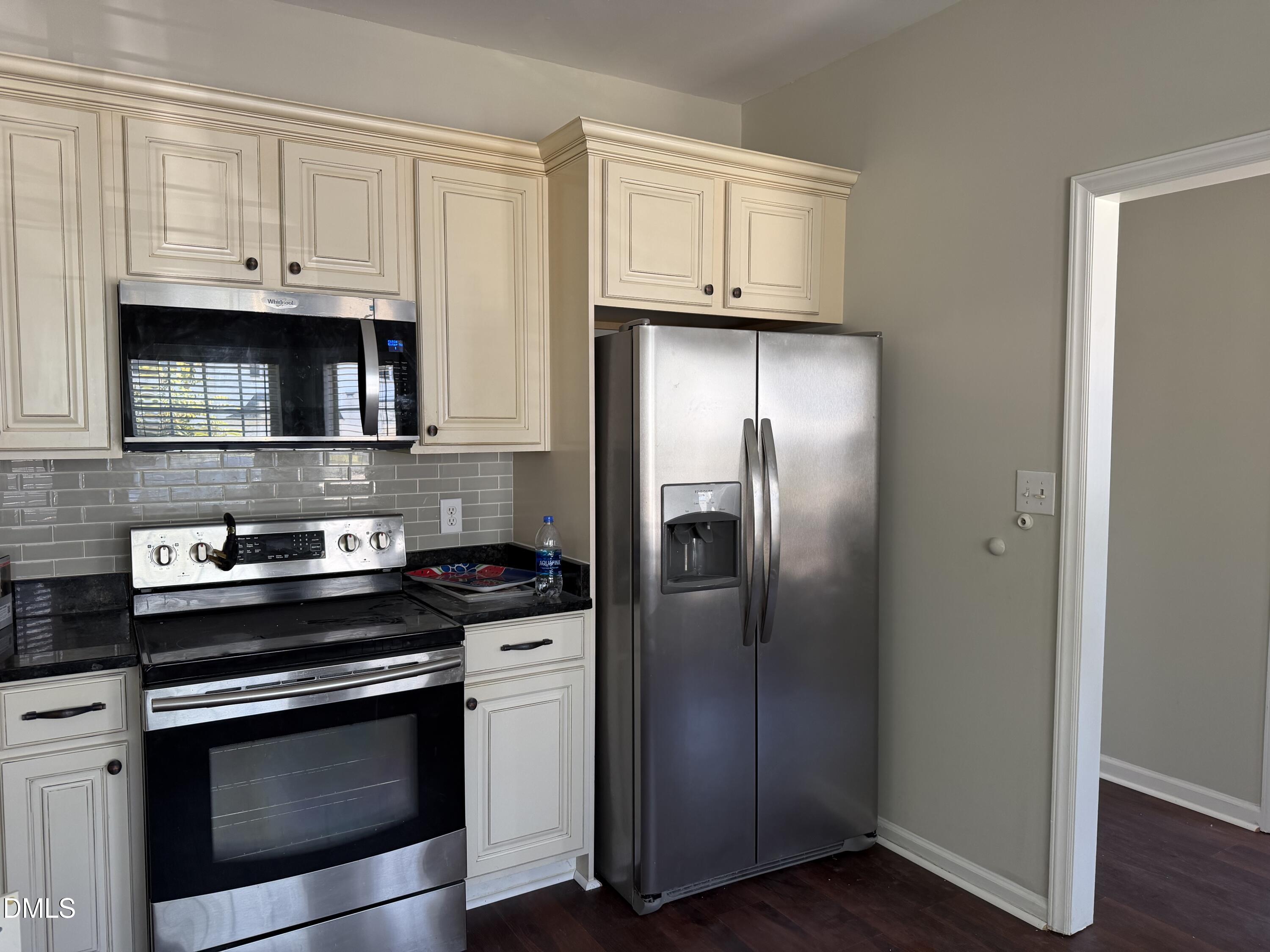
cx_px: 635
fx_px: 881
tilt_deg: -3.1
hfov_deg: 71.6
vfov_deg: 56.8
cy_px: 476
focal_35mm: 24
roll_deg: +0.1
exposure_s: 1/106
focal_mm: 6.76
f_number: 1.78
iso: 200
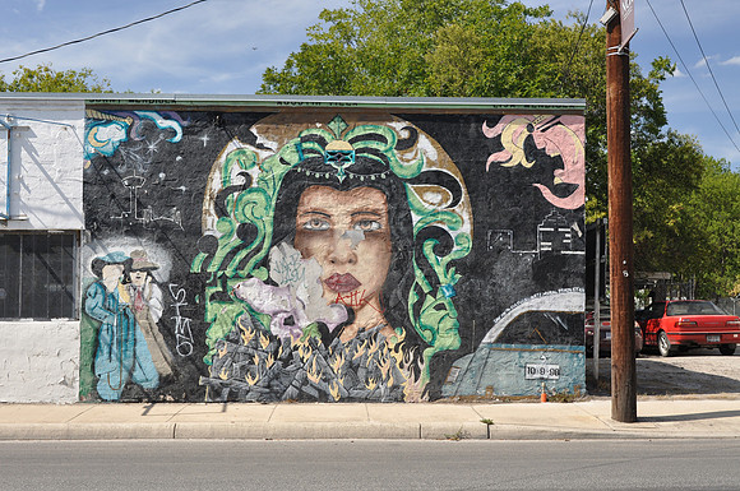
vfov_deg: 25.7
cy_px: 246
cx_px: 370
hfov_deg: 37.9
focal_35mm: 52
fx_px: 1078
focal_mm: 35
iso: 200
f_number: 7.1
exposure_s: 1/200
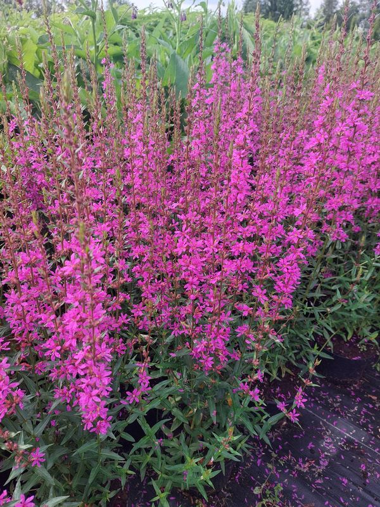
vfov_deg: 69.4
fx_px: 366
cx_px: 190
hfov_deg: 54.9
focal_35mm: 25
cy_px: 254
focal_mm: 5.23
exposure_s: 1/232
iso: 25
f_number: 1.8
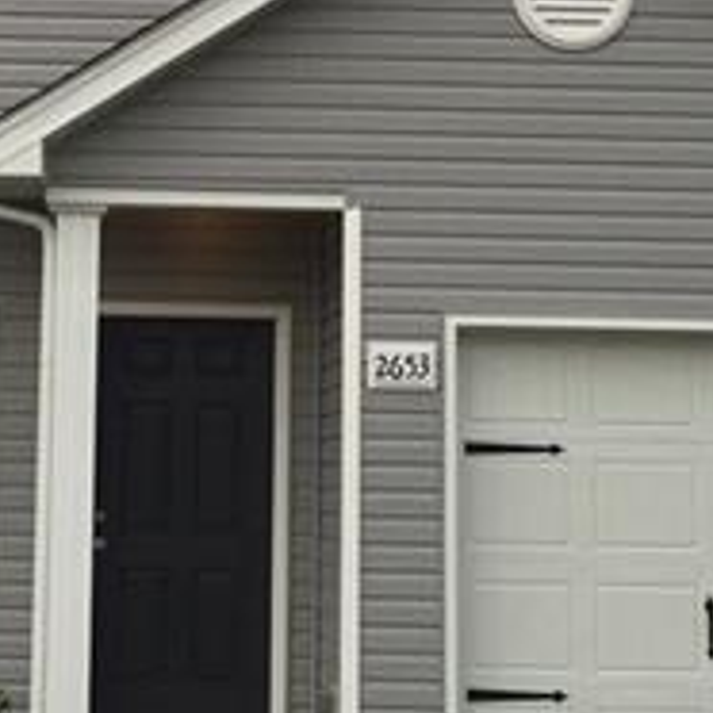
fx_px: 2470
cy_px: 46
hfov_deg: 16.4
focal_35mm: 106
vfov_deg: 16.2
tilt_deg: +10.8
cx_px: 199
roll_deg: -0.7
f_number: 2.2
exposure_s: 1/299
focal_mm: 4.15
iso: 25
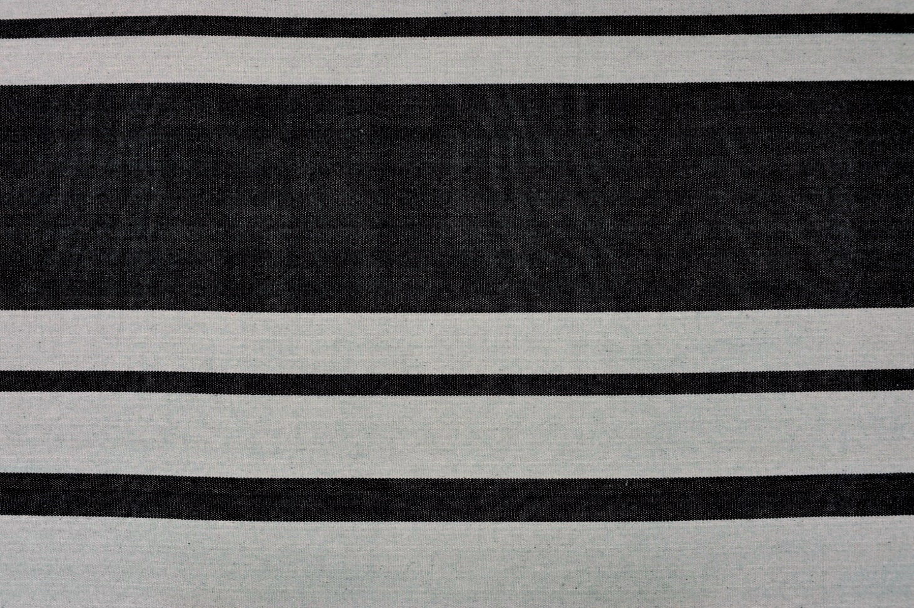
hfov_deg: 50.7
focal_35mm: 38
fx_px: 964
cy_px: 304
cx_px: 457
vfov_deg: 35.0
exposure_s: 1/125
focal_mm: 38
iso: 400
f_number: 9
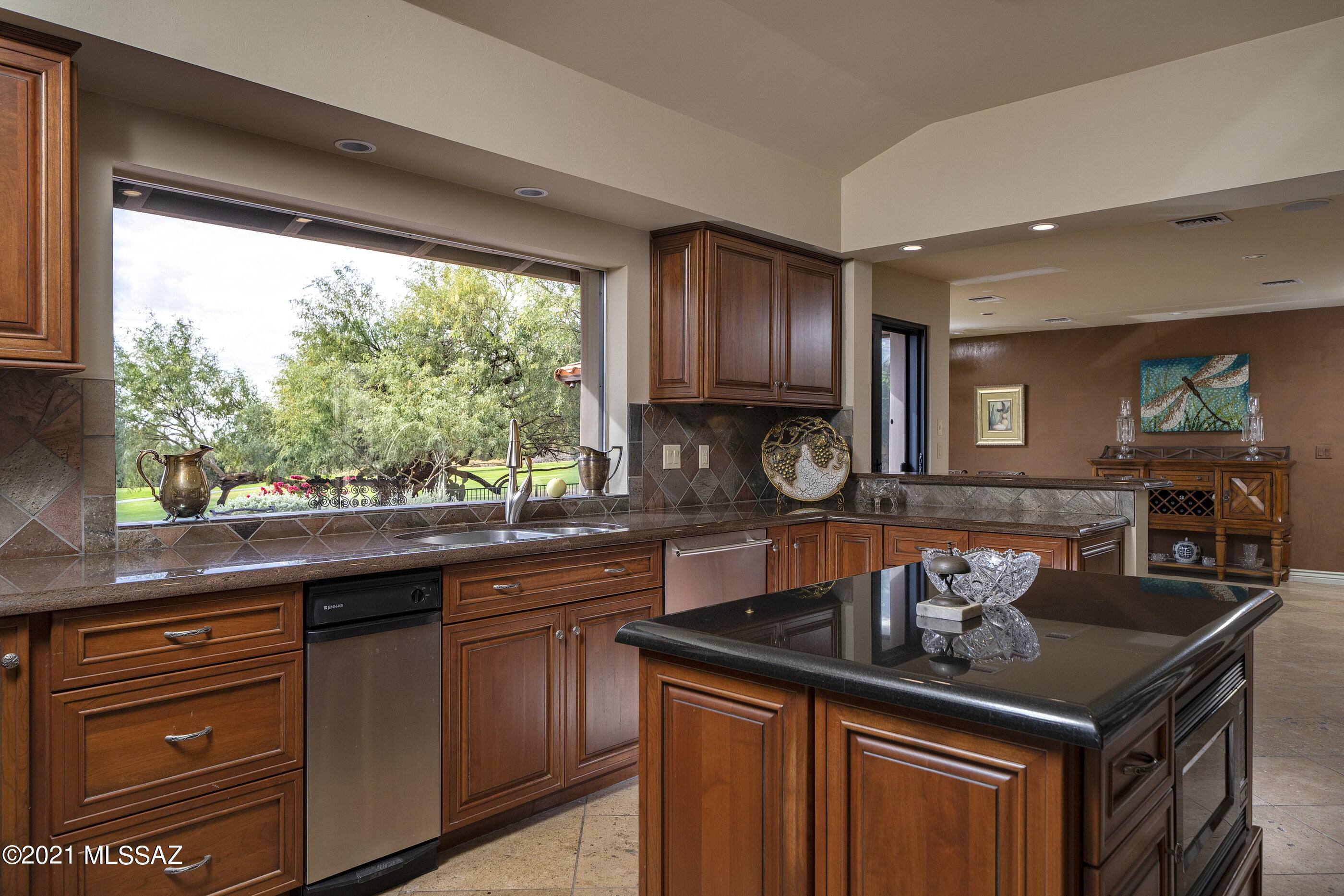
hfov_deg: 76.1
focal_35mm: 23
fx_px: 859
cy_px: 448
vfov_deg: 55.1
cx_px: 672
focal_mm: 23
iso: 200
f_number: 7.1
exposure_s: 1/60
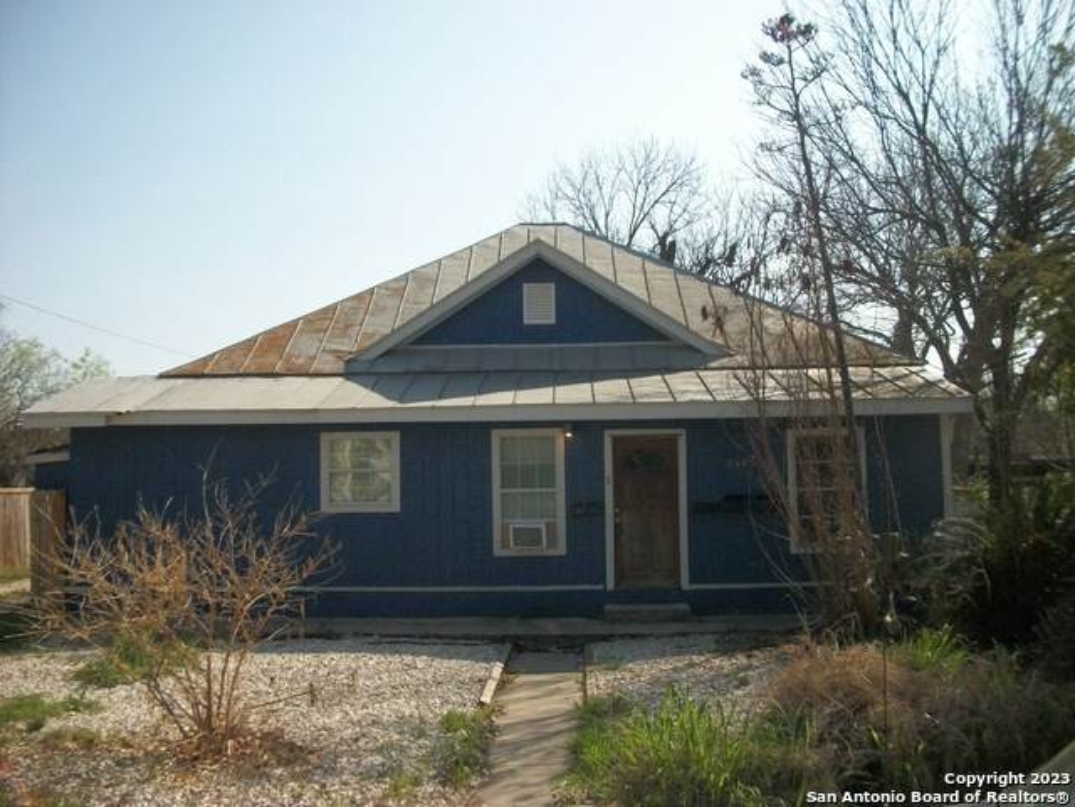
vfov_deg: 44.2
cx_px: 538
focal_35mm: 32
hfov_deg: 56.8
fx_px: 994
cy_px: 404
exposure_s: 1/640
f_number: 8.8
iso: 200
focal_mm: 5.7
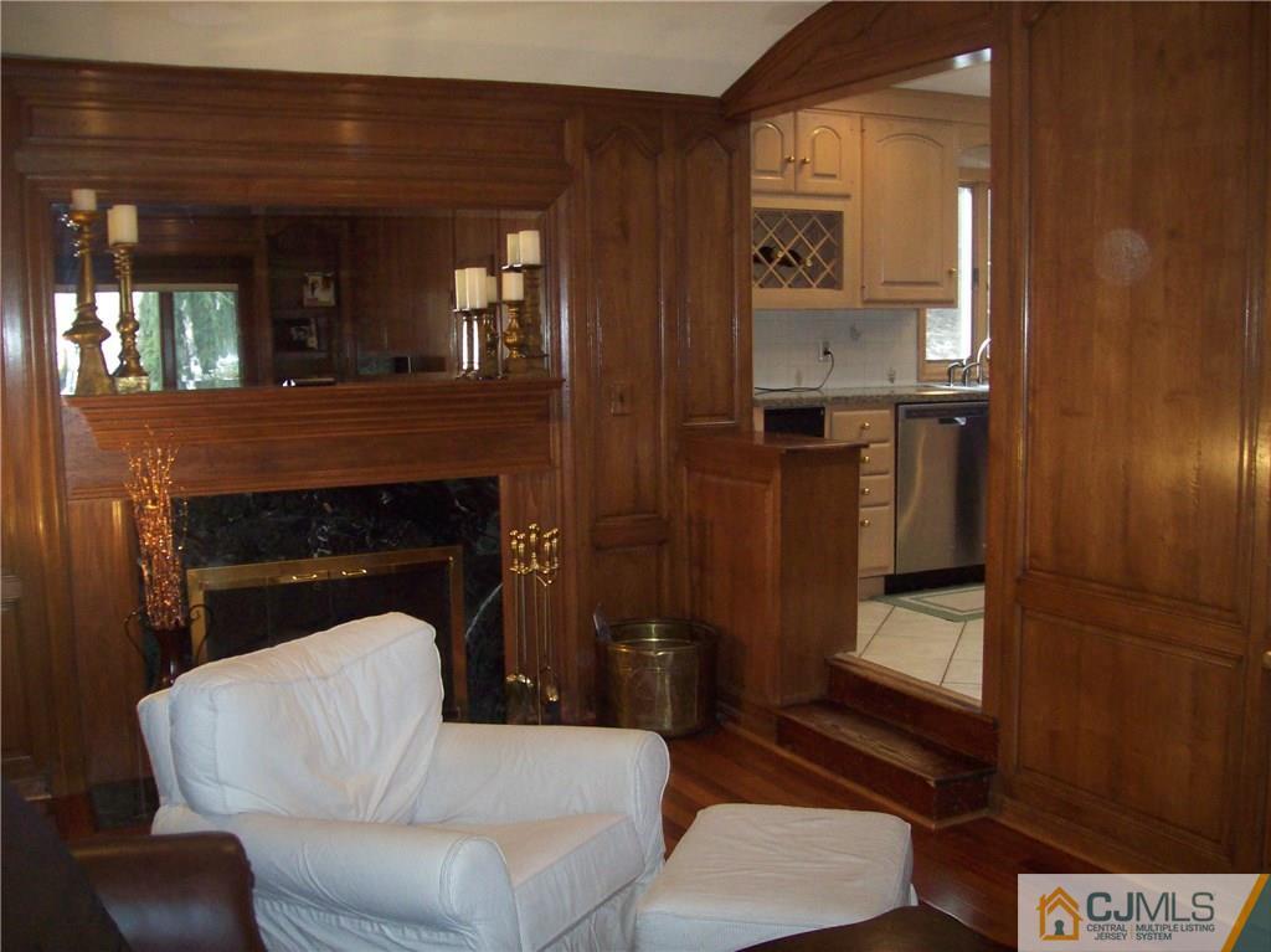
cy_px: 476
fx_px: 1321
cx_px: 636
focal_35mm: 36
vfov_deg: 39.6
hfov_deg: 51.4
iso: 200
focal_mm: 6
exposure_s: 1/64
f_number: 2.7
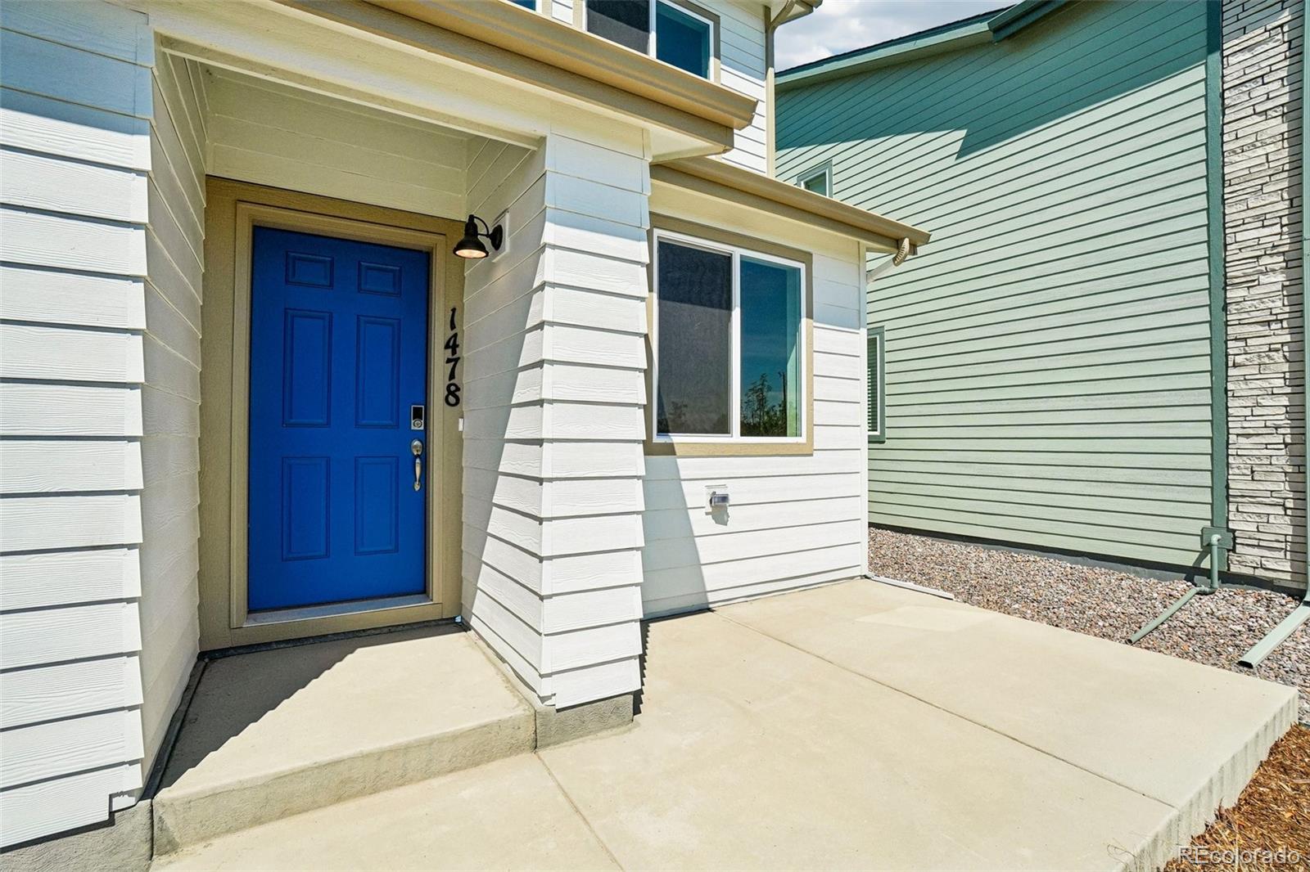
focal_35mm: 15
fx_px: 546
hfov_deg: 100.4
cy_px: 436
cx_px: 655
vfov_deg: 77.3
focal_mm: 10
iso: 320
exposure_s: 1/2000
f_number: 8
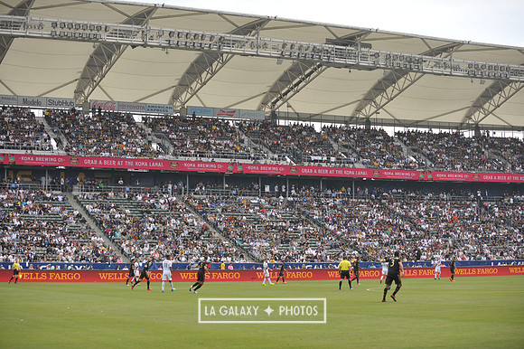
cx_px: 262
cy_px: 174
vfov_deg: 19.4
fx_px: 1018
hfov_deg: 28.9
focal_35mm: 70
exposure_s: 1/2500
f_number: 3.5
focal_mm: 70
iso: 320
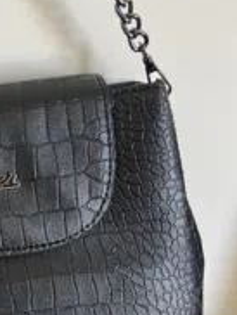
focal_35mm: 57
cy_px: 211
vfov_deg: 33.4
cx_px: -21
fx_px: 519
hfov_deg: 24.1
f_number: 1.5
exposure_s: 1/60
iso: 200
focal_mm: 5.7
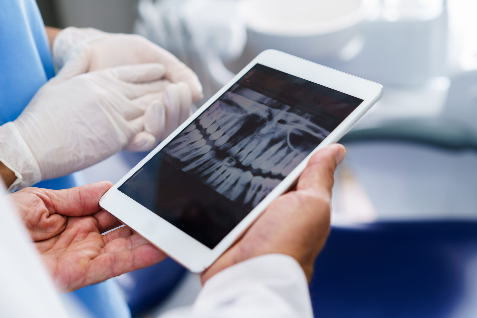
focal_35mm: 55
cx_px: 238
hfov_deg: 36.2
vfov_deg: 24.6
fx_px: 729
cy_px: 159
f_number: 3.2
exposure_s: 1/100
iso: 100
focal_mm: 55
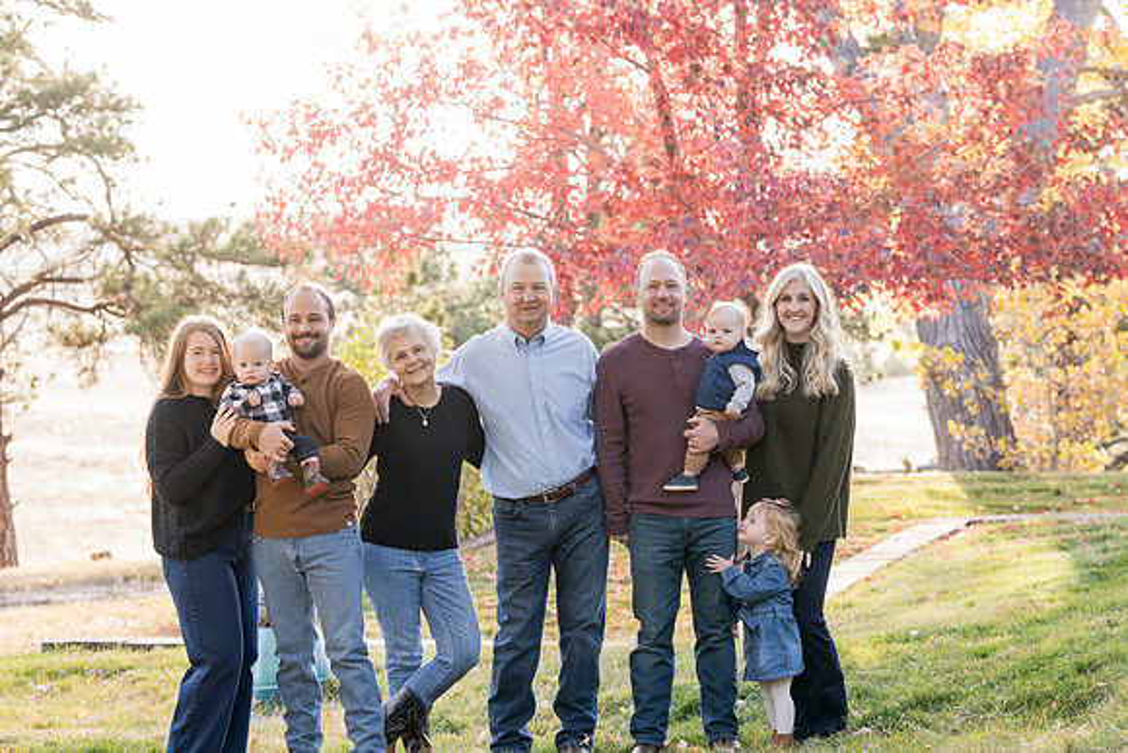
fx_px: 2789
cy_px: 376
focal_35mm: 89
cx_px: 564
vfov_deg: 15.4
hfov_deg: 22.9
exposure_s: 1/250
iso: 2000
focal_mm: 89
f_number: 5
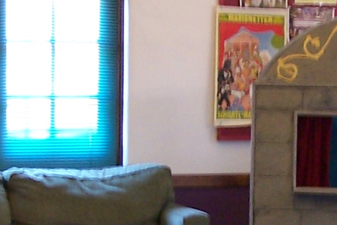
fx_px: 1517
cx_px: 278
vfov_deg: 8.4
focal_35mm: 162
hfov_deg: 12.6
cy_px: 224
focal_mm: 6.3
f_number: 2.8
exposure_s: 1/8
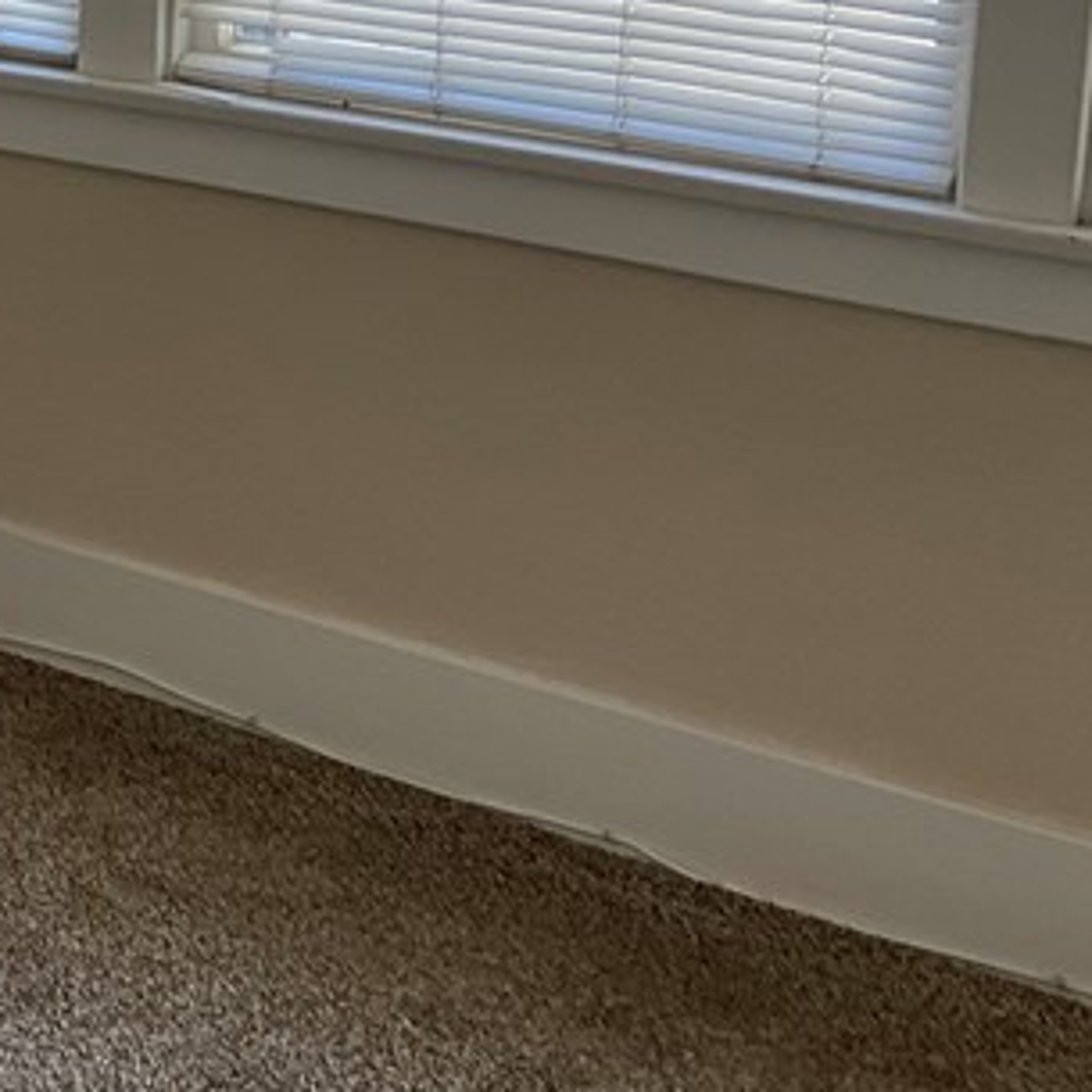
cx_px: -508
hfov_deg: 18.1
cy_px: 18
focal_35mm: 86
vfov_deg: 19.6
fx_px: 3069
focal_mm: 3
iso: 25
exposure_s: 1/120
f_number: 1.8
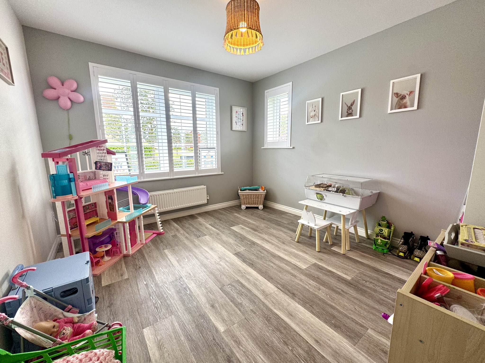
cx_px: 242
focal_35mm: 14
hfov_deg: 102.1
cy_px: 182
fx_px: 196
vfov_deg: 85.7
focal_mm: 2.22
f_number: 2.2
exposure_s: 1/99
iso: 64
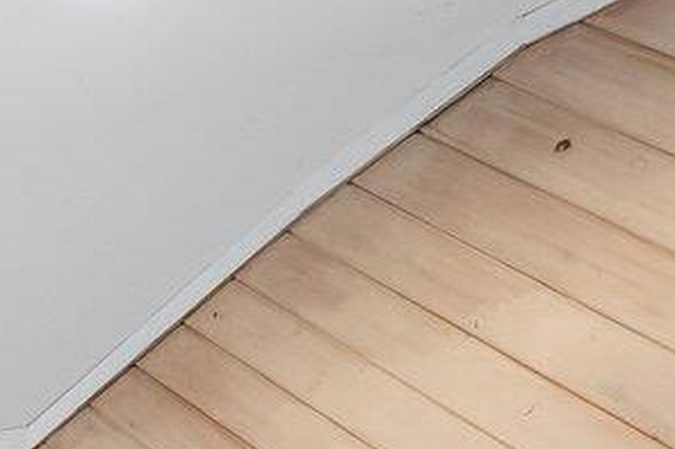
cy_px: 1013
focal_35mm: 97
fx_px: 1818
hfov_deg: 13.2
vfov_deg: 11.9
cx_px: -1092
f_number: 8
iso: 400
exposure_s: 1/5
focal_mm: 14
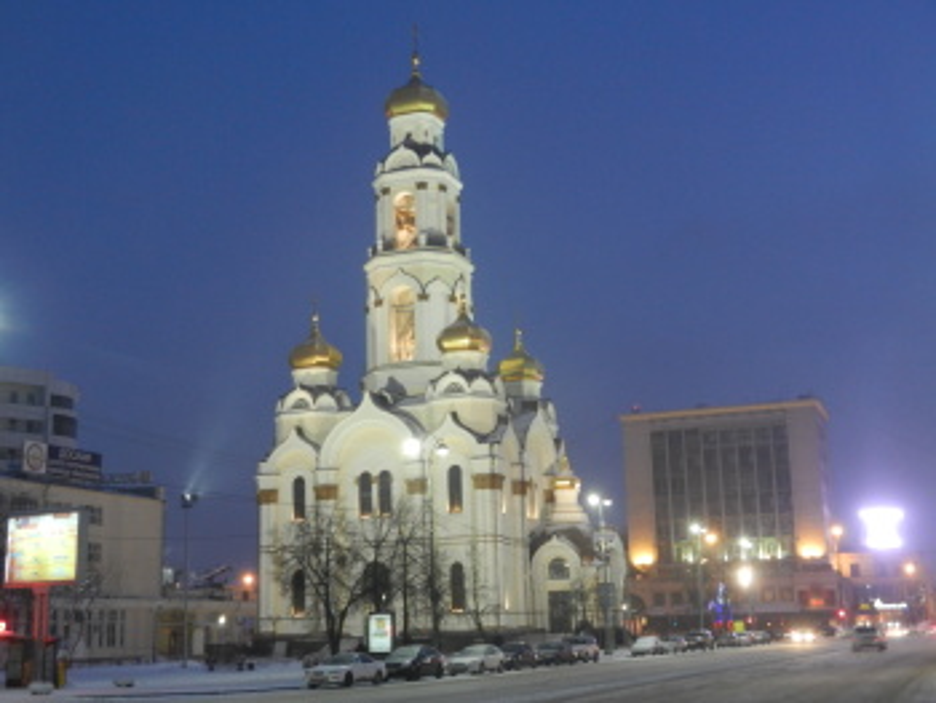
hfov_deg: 42.0
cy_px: 352
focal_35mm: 45
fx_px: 1218
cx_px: 468
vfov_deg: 32.2
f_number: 4.2
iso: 400
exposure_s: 1/8
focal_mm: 8.2
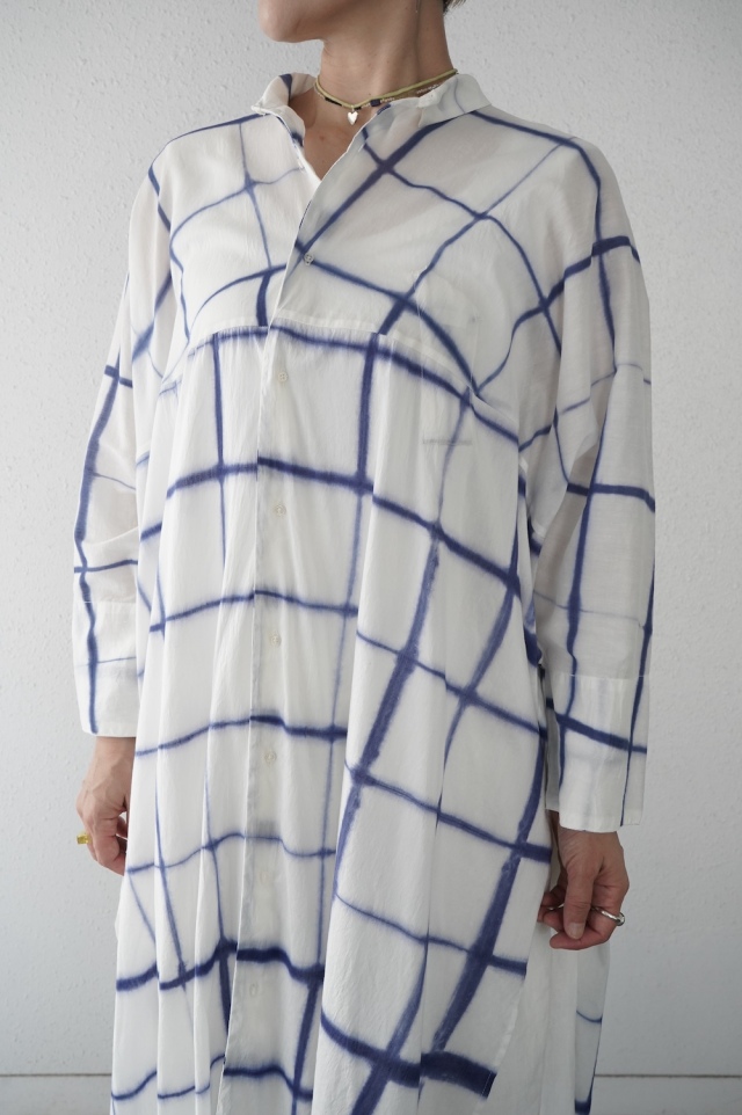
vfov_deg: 51.9
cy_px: 558
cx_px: 371
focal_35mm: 37
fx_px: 1145
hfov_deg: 35.9
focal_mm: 37
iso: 2500
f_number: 9
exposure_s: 1/60
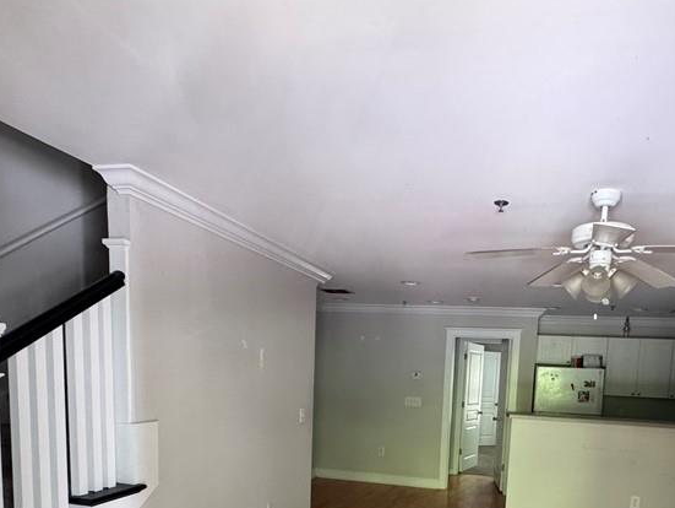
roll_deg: -3.3
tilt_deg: -5.7
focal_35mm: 26
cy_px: 428
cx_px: 424
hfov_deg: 66.2
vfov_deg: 49.0
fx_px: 507
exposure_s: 1/60
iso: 400
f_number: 2.2
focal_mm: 2.22
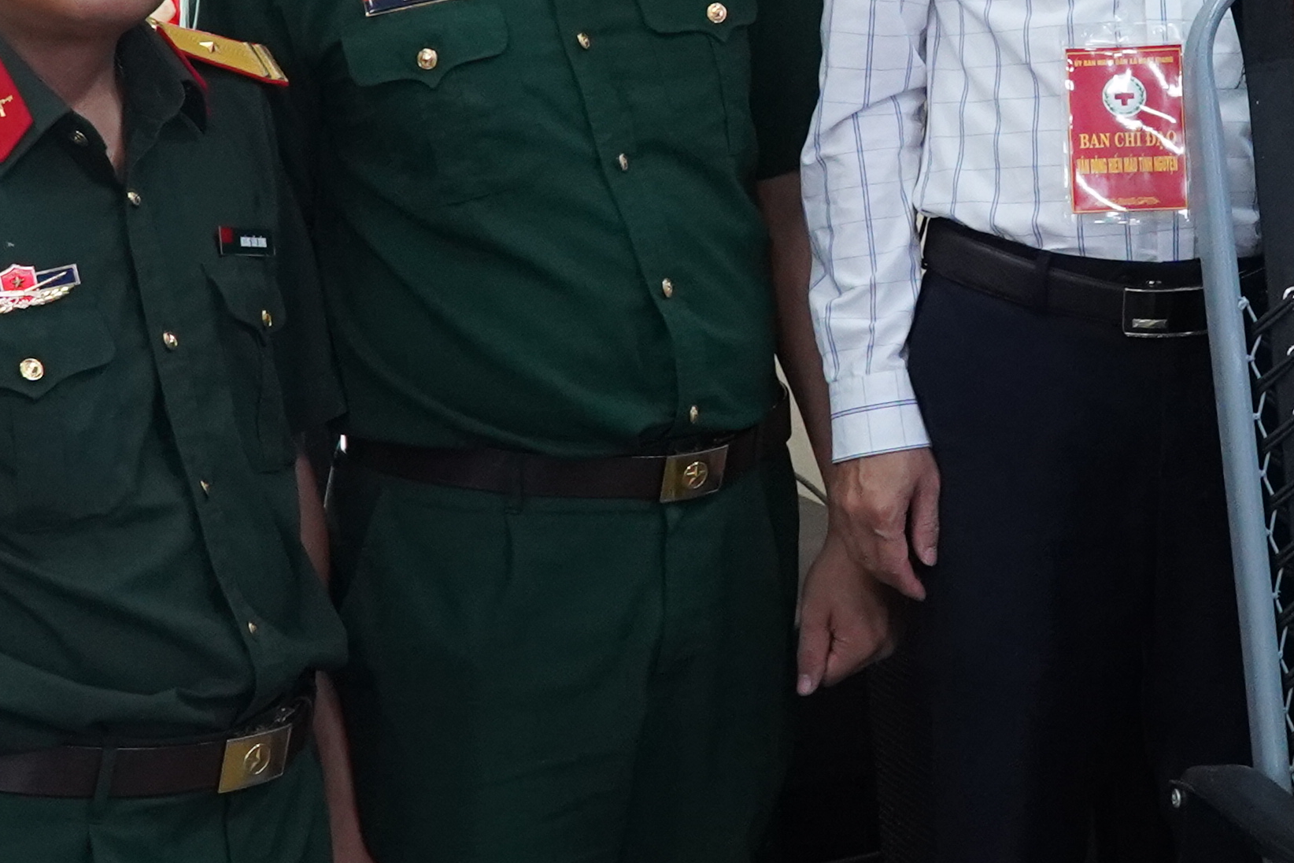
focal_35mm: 79
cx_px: 1019
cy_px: 78
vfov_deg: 17.0
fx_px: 2839
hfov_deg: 25.3
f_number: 7.1
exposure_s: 1/80
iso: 4000
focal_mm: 22
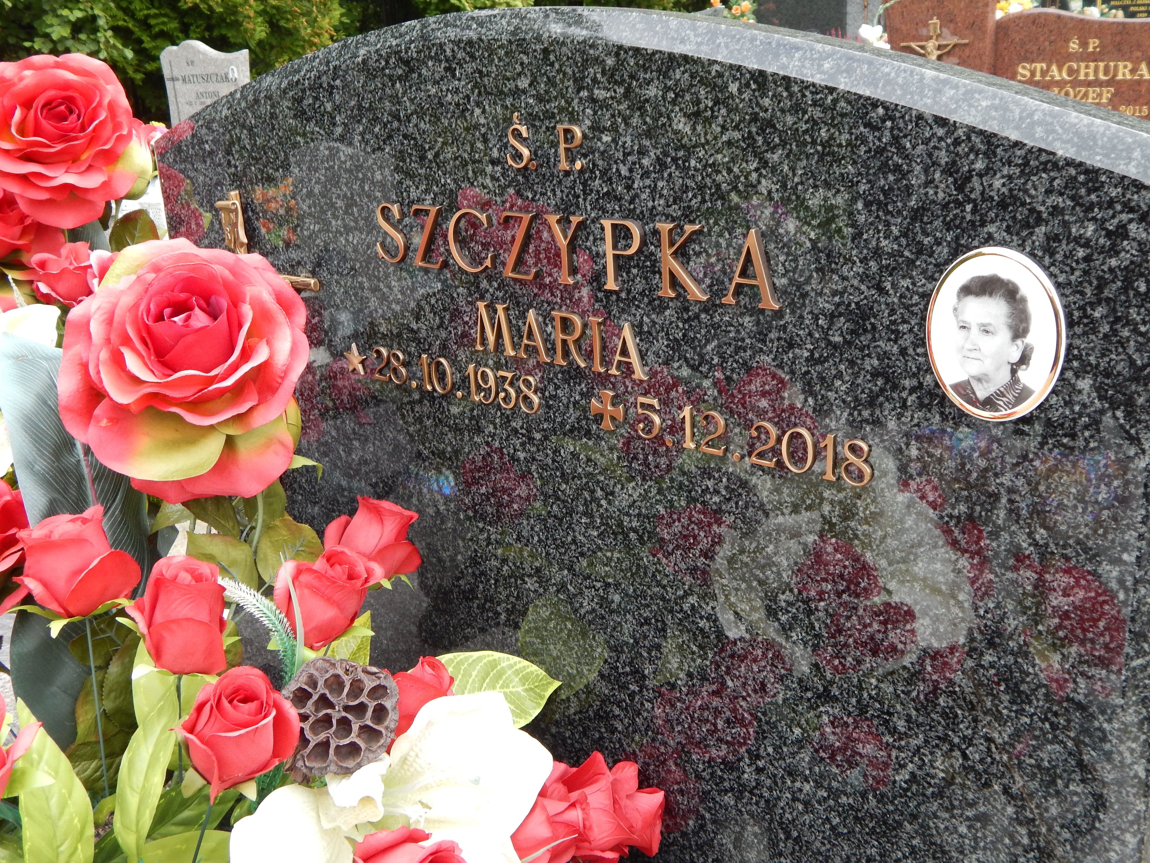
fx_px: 1163
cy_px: 432
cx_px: 575
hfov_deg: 52.6
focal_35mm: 35
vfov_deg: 40.7
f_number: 3.3
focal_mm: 6.1
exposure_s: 1/250
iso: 180
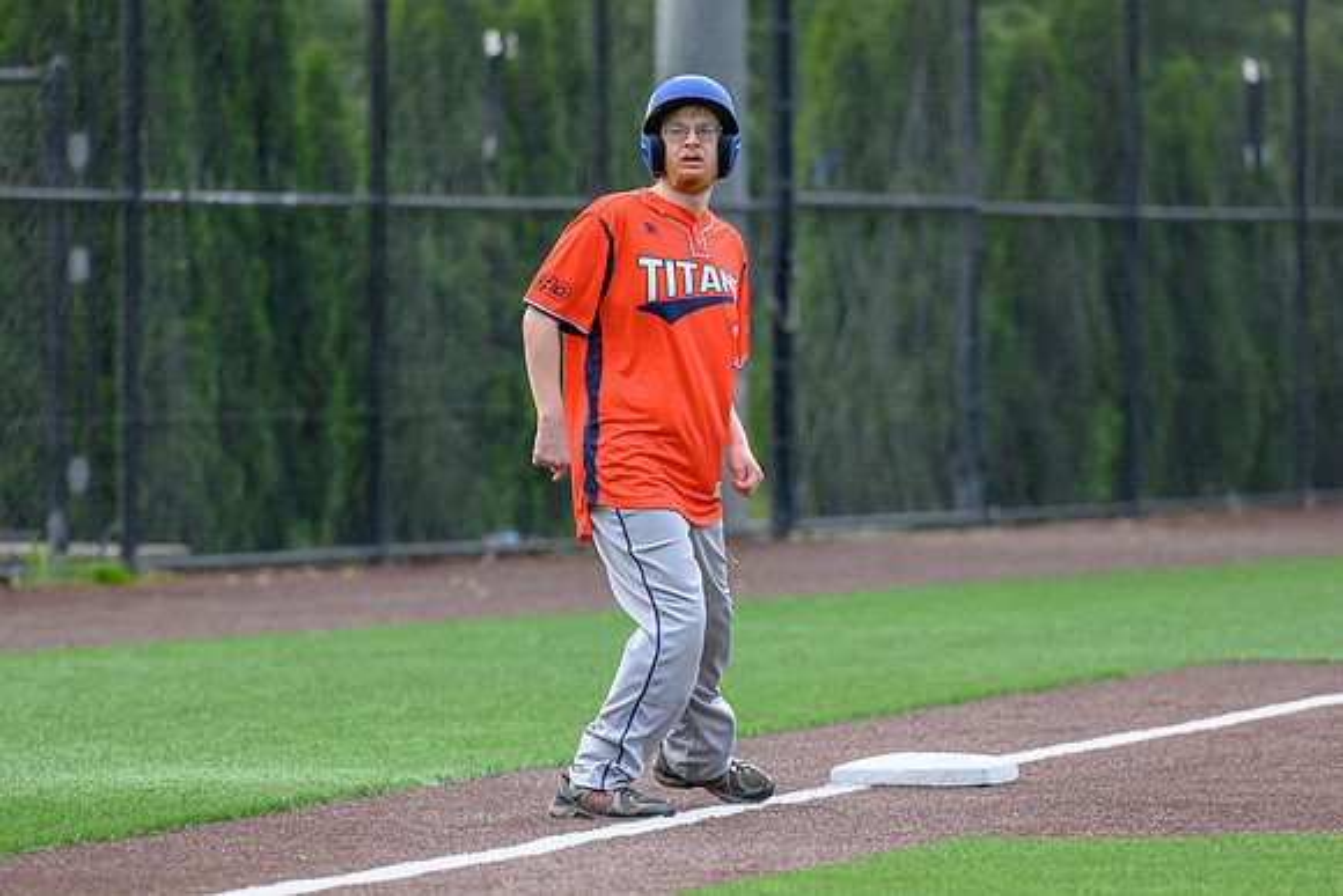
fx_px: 15287
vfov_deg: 3.4
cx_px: 652
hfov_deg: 5.0
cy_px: 623
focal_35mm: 410
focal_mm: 200
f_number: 3.2
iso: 2000
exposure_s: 1/2000
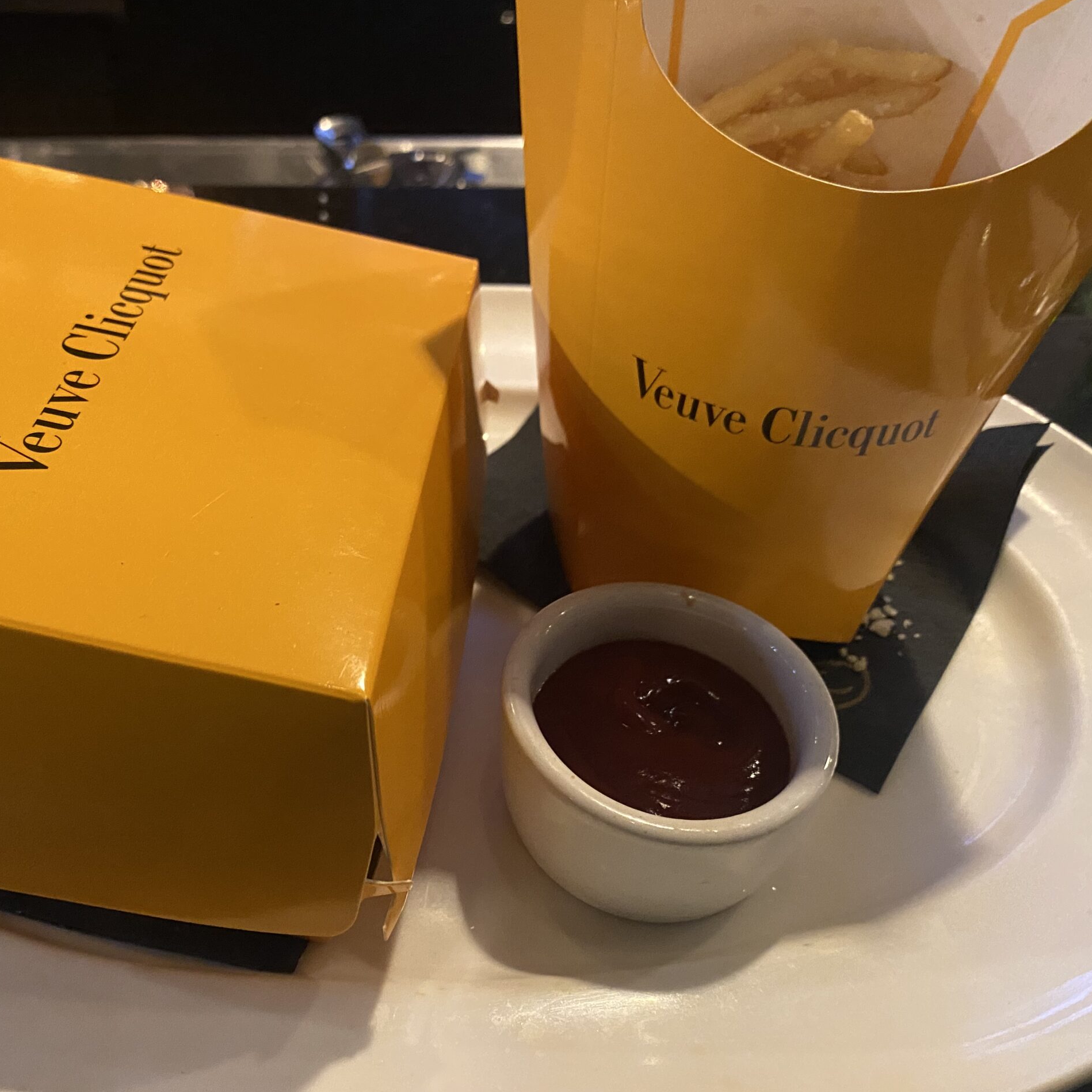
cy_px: 540
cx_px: 438
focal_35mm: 31
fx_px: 1106
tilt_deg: -44.3
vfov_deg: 52.5
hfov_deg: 52.2
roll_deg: -2.1
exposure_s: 1/30
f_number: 1.8
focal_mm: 4.25
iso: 640
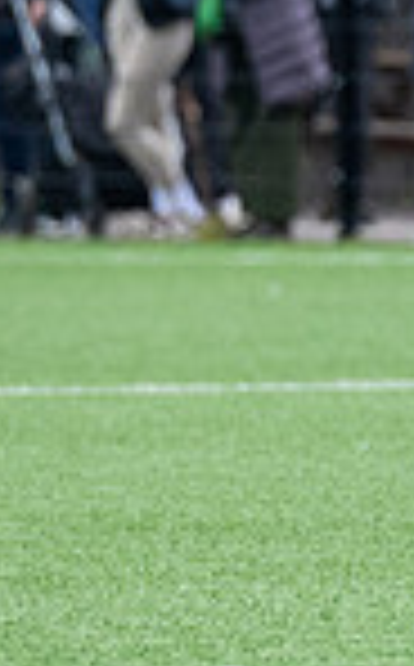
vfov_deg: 1.5
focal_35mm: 1404
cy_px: 216
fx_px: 25445
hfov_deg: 0.9
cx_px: 1282
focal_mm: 200
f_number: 4
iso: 500
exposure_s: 1/2000
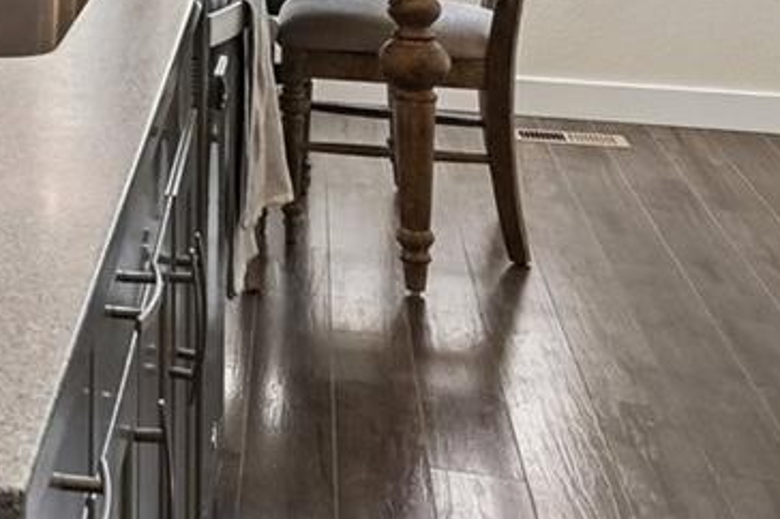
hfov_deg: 19.0
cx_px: -478
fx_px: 1953
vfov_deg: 13.8
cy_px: -345
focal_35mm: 90
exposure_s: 1/125
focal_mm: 20.5
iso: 400
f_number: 10
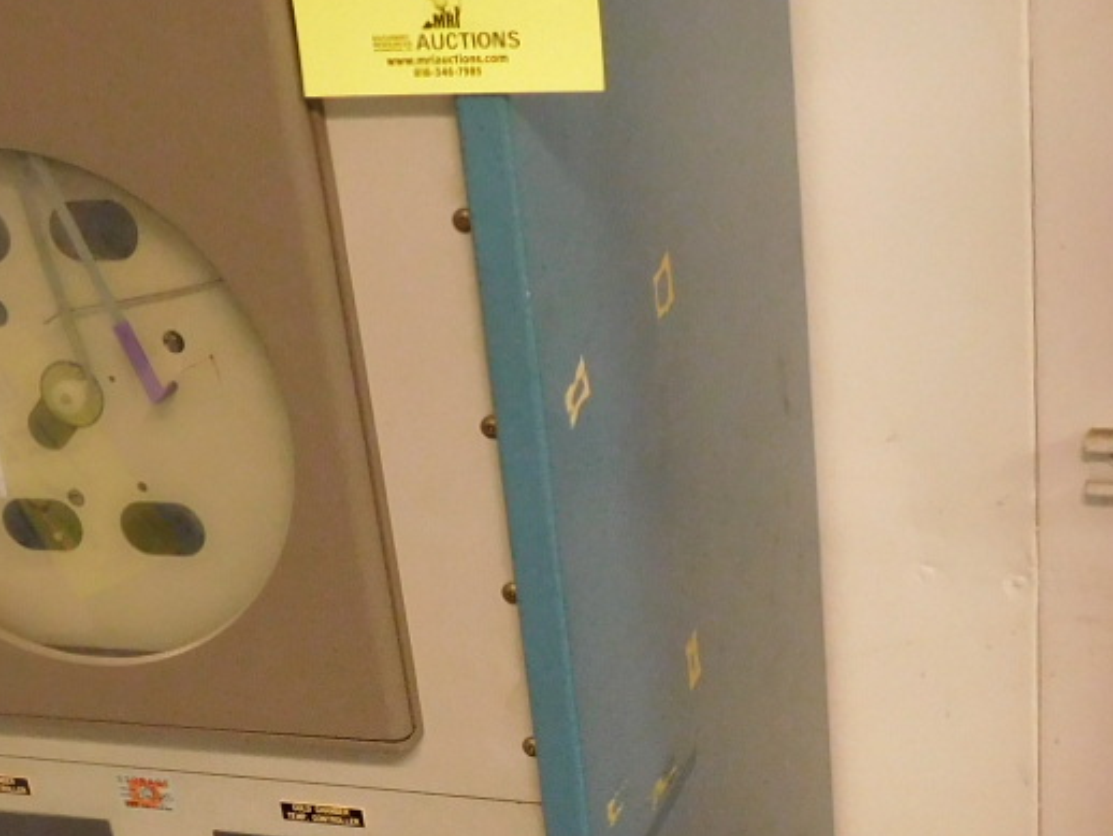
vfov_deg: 20.3
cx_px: 370
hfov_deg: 27.2
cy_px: 776
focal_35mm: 71
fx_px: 2284
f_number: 3
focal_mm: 4
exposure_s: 1/20
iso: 400
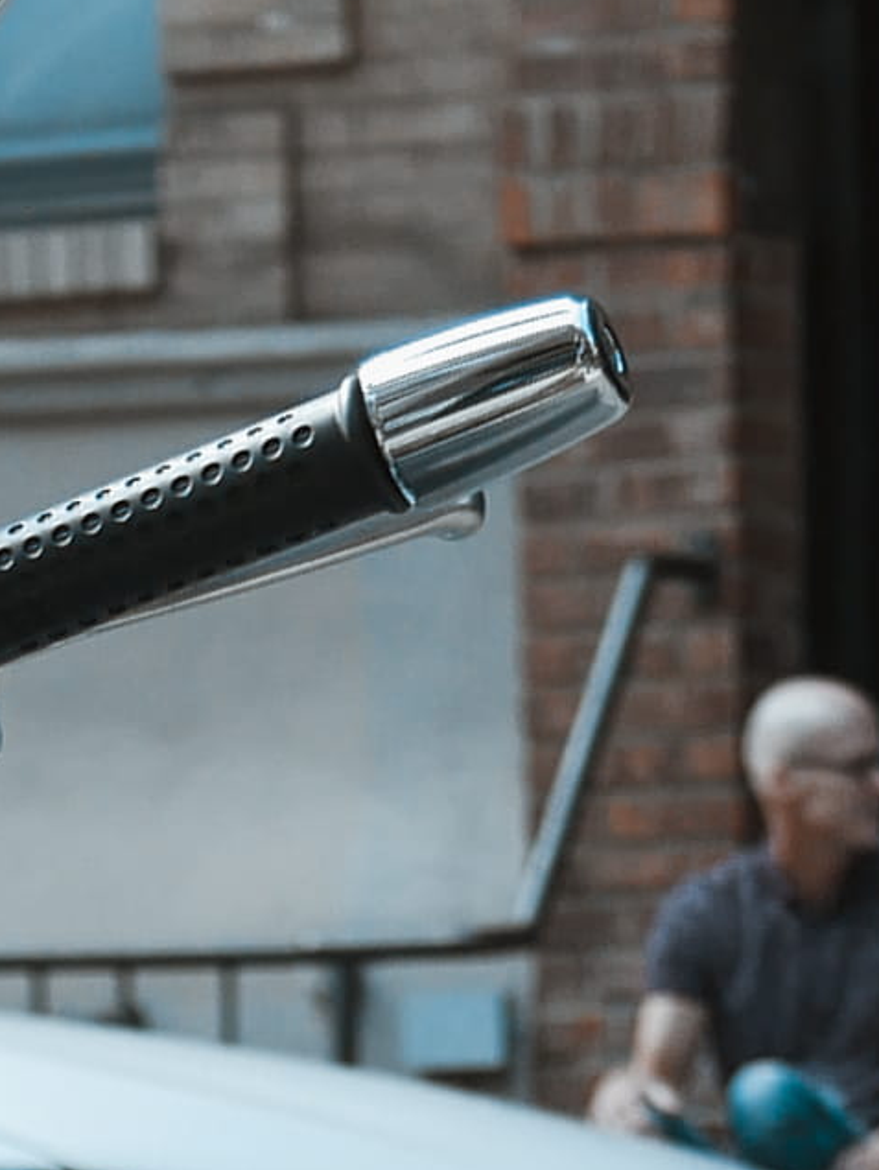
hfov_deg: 5.2
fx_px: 9707
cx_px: 252
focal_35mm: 287
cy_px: 2133
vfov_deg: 6.7
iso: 200
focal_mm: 20
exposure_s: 1/160
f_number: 2.5
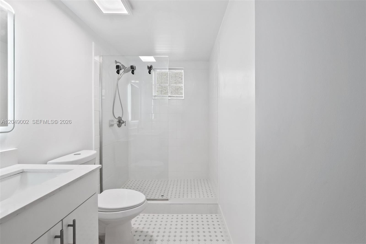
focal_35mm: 15
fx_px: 152
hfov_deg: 100.4
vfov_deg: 77.3
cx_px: 183
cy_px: 122
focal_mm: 10
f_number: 8
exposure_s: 1/15
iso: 560
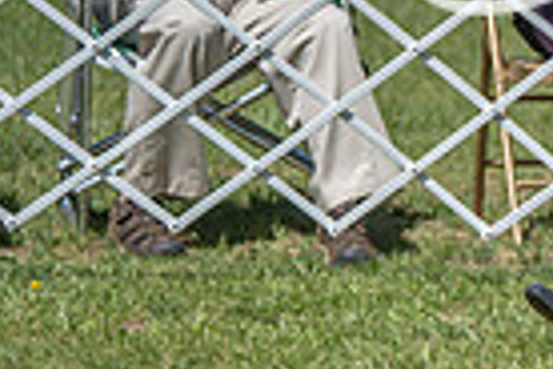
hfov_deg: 3.6
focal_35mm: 567
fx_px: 8709
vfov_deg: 2.4
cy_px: 86
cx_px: 966
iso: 100
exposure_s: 1/1600
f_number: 3.2
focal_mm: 135
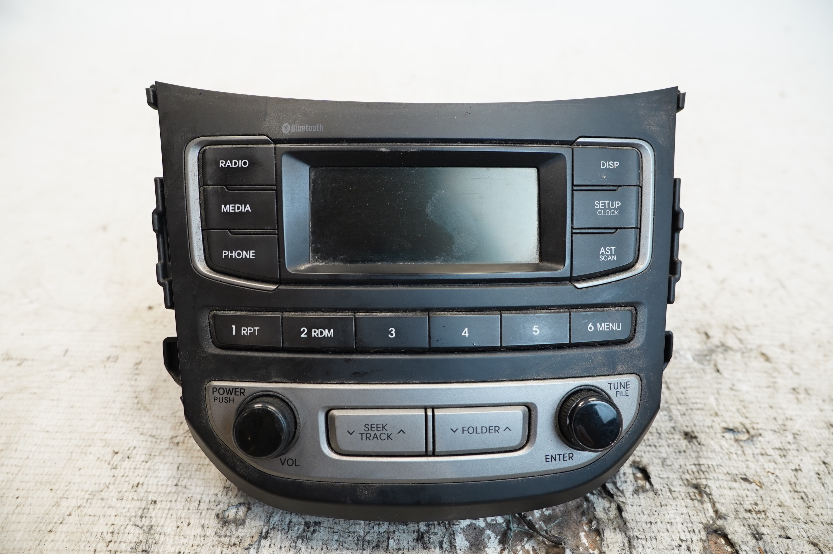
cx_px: 416
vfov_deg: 53.0
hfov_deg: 73.8
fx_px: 555
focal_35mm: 24
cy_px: 277
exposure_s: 1/60
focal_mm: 16
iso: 320
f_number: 4
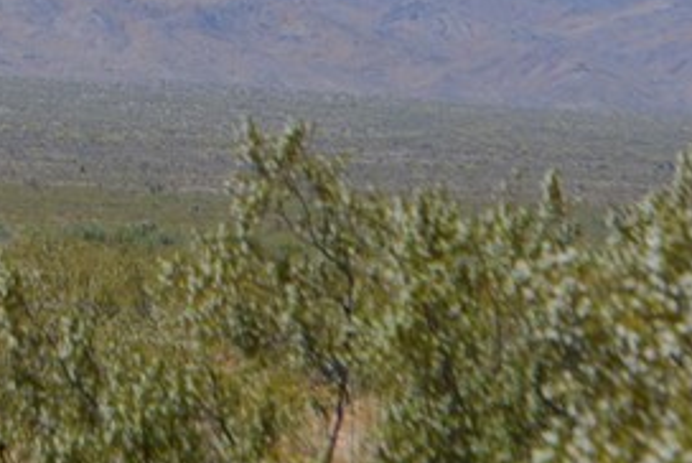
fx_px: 6331
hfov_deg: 6.2
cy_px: -300
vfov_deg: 4.2
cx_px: 18
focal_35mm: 329
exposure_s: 1/320
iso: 100
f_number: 9
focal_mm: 55
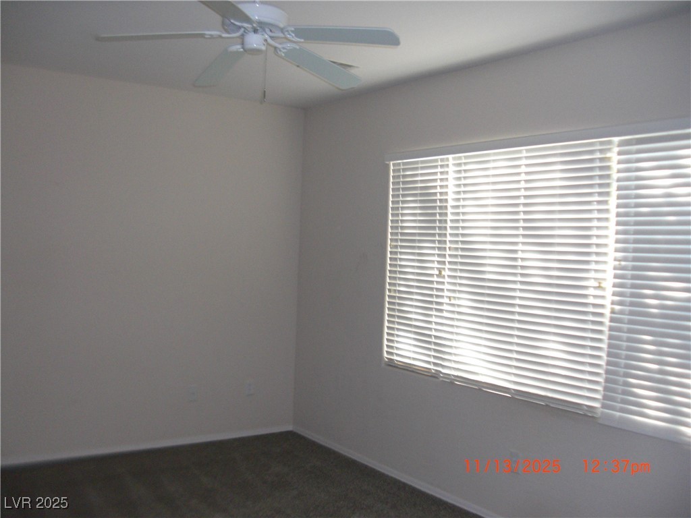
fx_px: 719
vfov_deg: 39.7
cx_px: 346
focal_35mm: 36
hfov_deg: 51.4
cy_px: 259
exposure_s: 1/60
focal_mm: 6.3
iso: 200
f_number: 2.8
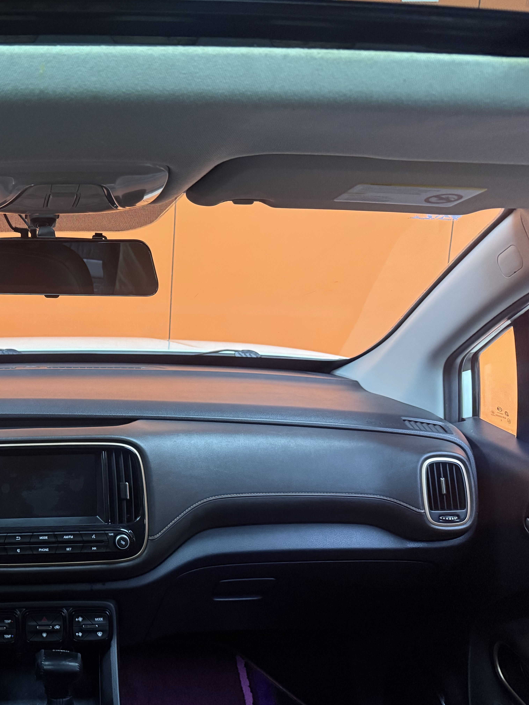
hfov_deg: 38.5
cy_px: 361
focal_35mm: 34
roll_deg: +0.3
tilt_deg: -13.0
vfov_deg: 54.0
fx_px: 693
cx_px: 37
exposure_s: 1/50
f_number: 1.78
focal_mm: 6.76
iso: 640
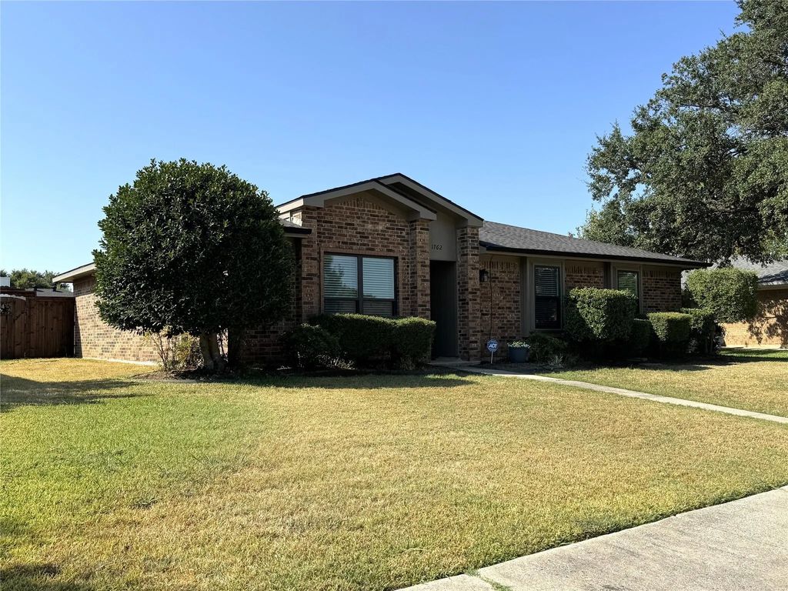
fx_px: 683
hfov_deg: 60.0
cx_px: 394
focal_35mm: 30
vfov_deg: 46.8
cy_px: 296
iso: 80
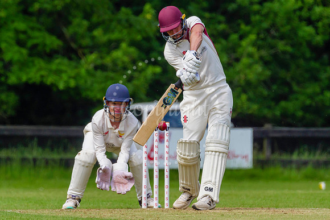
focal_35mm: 959
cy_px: 112
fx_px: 8793
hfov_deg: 2.2
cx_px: 165
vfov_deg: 1.4
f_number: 5.6
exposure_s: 1/2500
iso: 500
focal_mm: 400
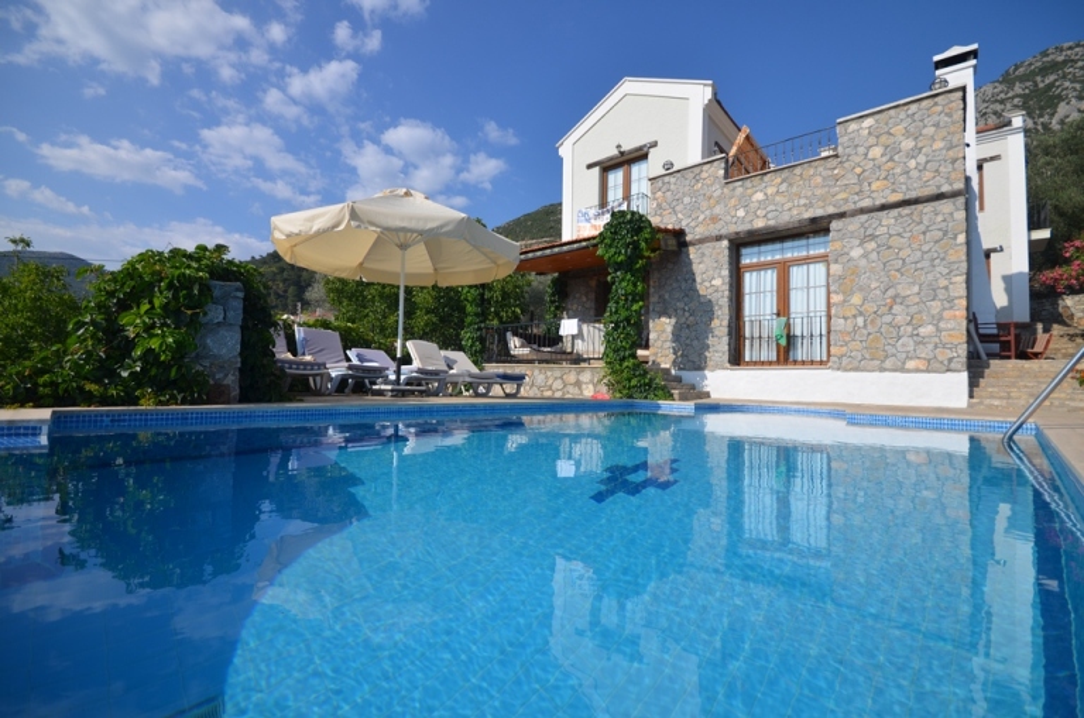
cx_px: 542
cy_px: 359
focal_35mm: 15
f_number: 9
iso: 100
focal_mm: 10
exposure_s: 1/320
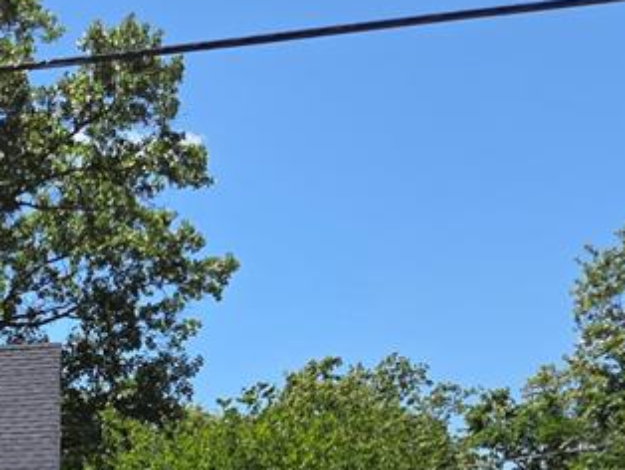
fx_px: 1355
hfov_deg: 22.5
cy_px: 643
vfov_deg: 18.1
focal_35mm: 75
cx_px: -237
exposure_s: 1/4559
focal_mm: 5.4
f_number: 1.8
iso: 80
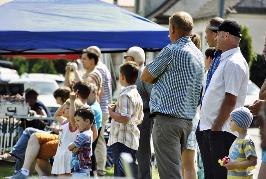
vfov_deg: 6.3
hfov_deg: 9.4
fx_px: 1610
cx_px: 133
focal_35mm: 218
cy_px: 90
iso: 200
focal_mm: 145
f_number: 5
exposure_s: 1/640
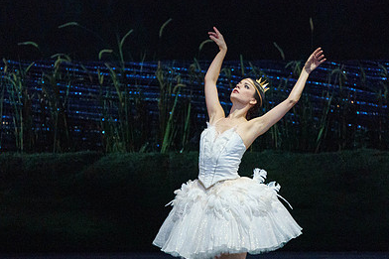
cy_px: 180
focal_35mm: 592
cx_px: 215
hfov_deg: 3.5
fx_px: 6394
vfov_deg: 2.3
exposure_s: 1/320
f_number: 5.6
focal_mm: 400
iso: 8000
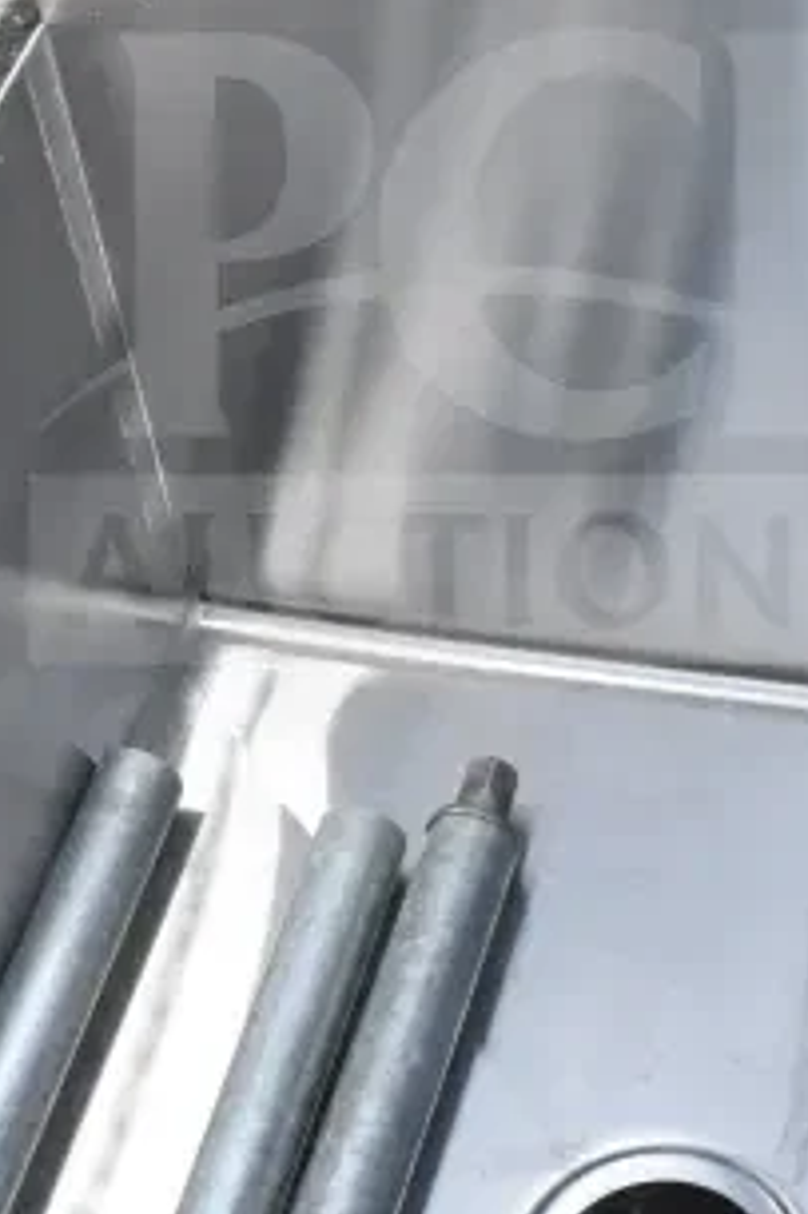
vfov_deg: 20.5
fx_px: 3337
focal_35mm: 99
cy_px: 348
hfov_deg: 13.8
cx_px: 474
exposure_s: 1/1600
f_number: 20
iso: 6400
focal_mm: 22
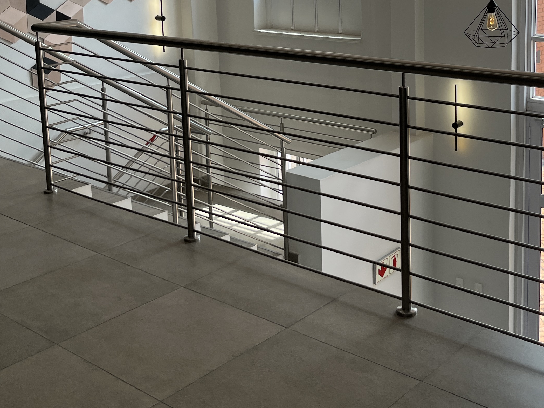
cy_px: 63
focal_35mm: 50
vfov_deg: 28.3
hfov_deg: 38.1
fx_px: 786
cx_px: 321
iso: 40
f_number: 1.6
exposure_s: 1/261
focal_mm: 5.1
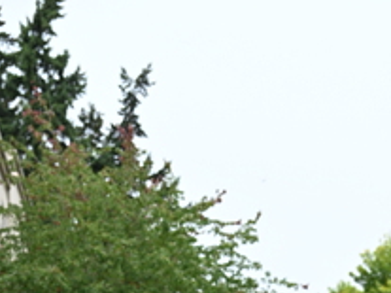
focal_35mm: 146
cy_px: 482
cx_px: 332
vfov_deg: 9.8
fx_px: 1648
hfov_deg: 13.4
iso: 1600
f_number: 4
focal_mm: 57
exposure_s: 1/800
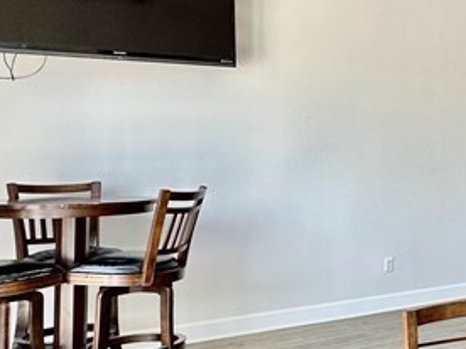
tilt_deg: +1.2
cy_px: 143
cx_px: 637
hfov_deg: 28.6
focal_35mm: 52
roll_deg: -0.8
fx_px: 700
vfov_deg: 28.0
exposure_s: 1/99
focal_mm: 2.22
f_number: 2.2
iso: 100
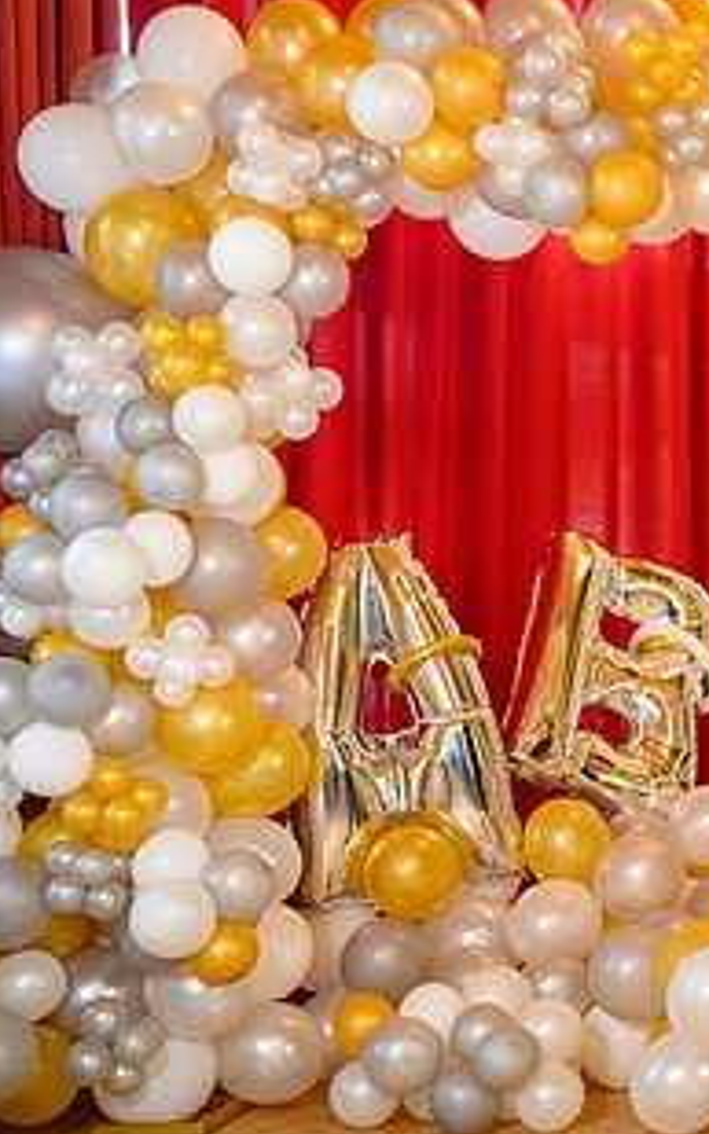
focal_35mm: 67
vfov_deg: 30.6
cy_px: 550
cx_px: 999
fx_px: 2072
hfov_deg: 17.8
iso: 1250
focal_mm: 35
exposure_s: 1/100
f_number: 3.5
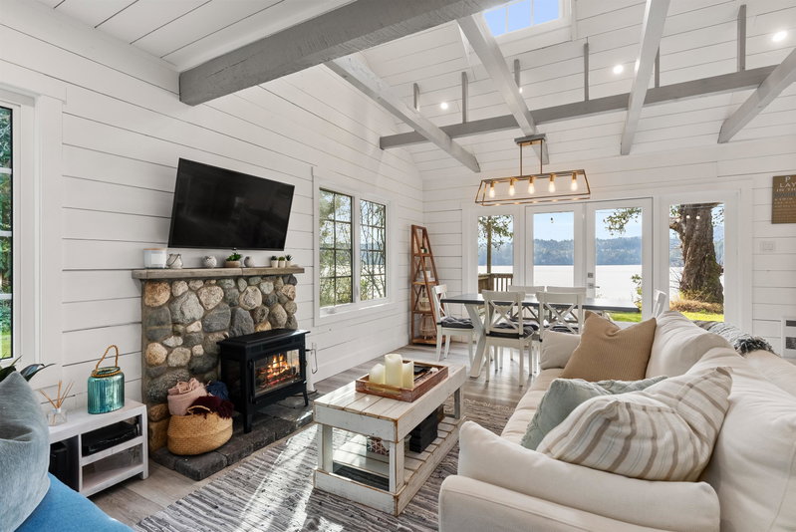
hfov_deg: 93.2
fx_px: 376
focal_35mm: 17
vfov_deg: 70.5
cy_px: 266
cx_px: 398
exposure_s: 1/25
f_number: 8
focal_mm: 17
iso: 400
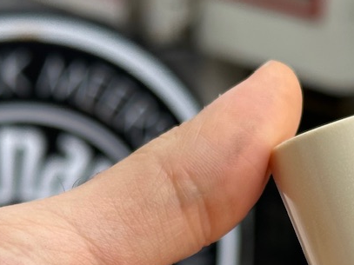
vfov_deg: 9.6
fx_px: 1544
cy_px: 351
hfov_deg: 13.1
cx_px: 170
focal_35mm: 151
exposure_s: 1/439
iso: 64
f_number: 1.78
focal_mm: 6.86
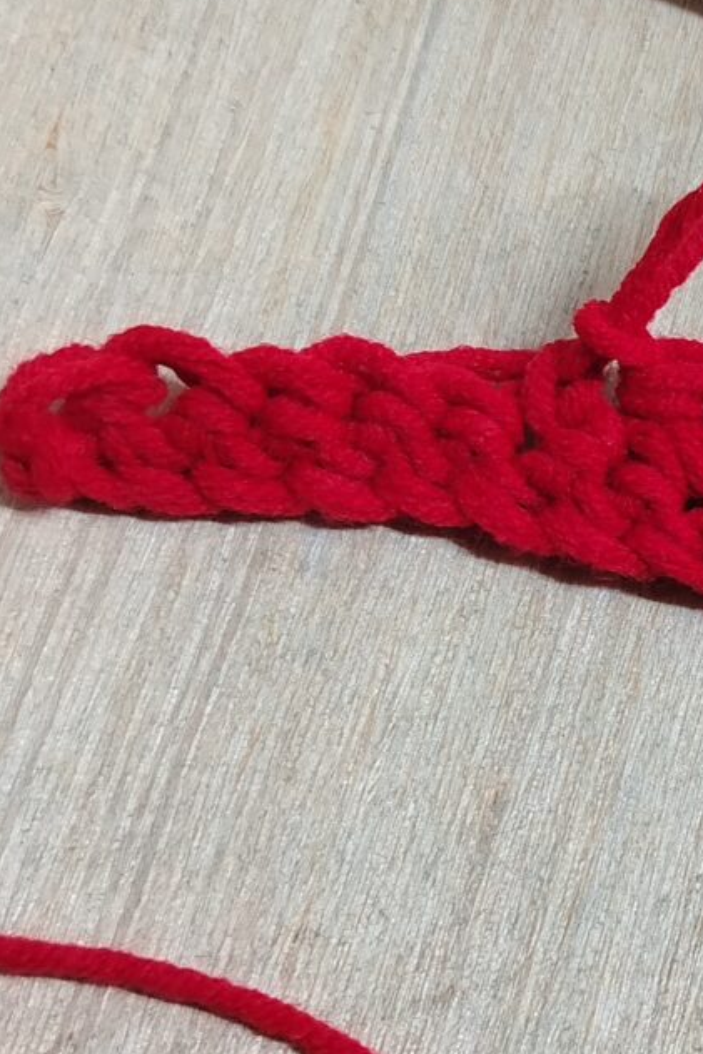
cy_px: 577
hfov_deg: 16.2
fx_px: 2371
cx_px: 848
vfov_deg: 25.0
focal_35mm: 81
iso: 775
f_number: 1.75
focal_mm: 5.25
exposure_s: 1/50
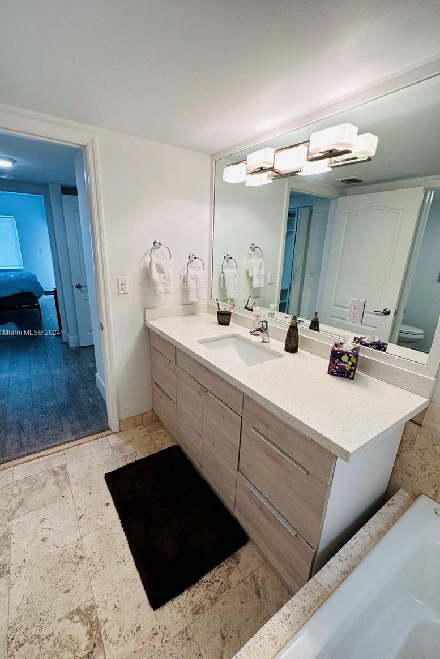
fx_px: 275
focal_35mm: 15
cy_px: 333
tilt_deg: -16.0
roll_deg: -0.9
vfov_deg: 100.4
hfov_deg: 77.3
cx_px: 212
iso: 125
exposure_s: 1/120
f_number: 2.2
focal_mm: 2.22
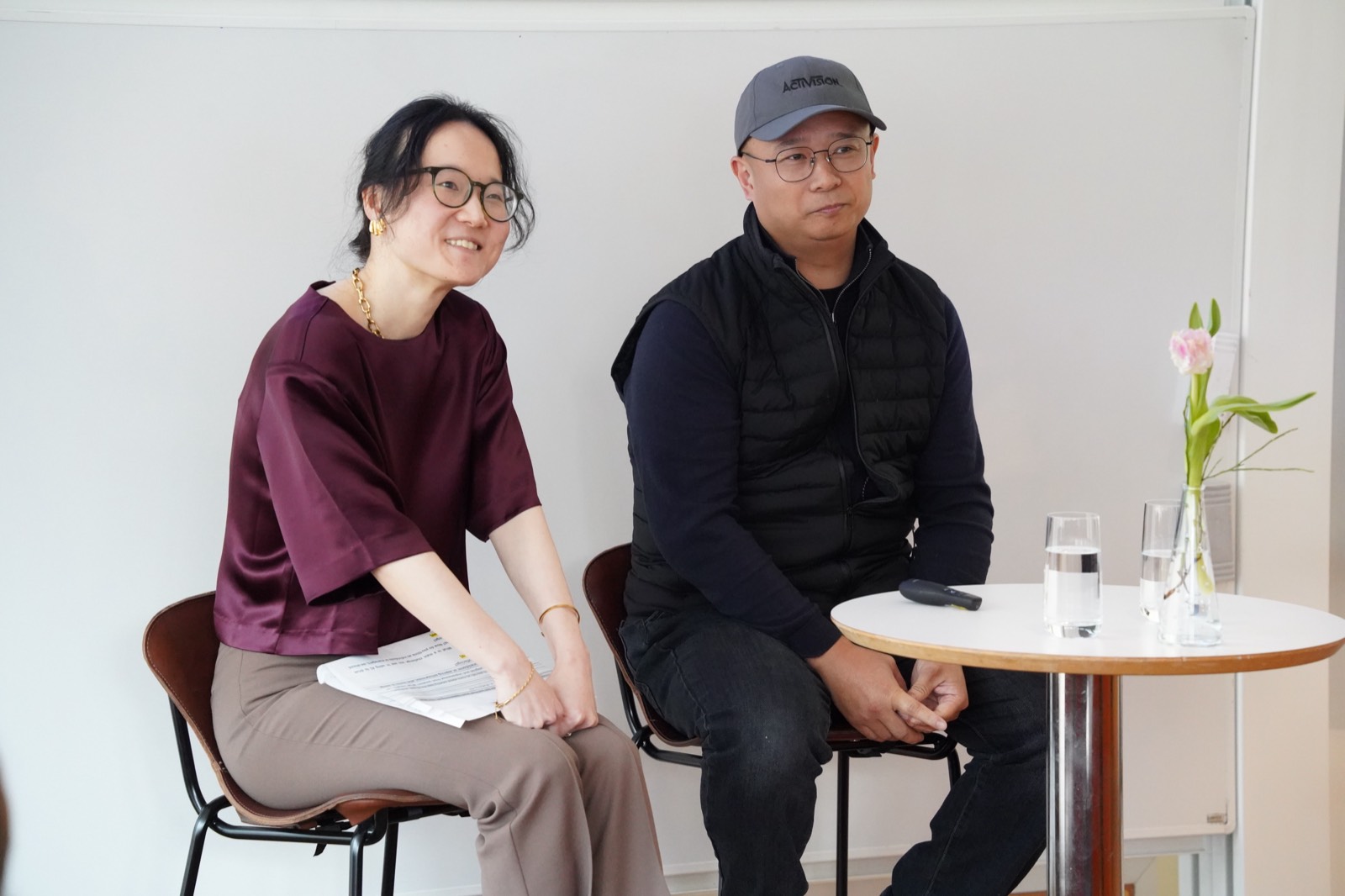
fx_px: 5229
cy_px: 448
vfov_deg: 9.8
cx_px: 672
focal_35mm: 140
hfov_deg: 14.7
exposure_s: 1/160
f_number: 5.6
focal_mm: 140
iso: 12800
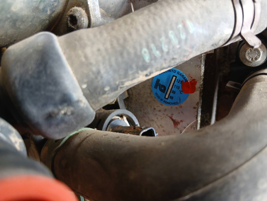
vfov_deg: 53.1
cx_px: 134
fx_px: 201
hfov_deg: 67.3
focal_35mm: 26
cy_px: 100
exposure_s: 1/50
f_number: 1.8
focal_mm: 3.98
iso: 160
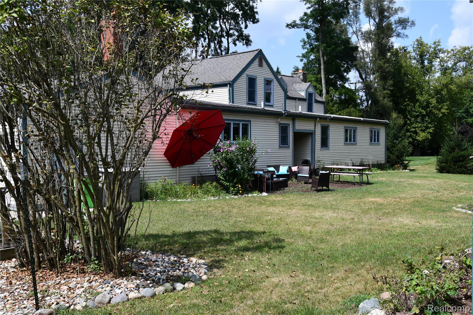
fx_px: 473
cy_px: 158
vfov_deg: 36.9
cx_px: 236
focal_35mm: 36
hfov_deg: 53.1
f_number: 8
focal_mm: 24
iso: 110
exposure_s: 1/250
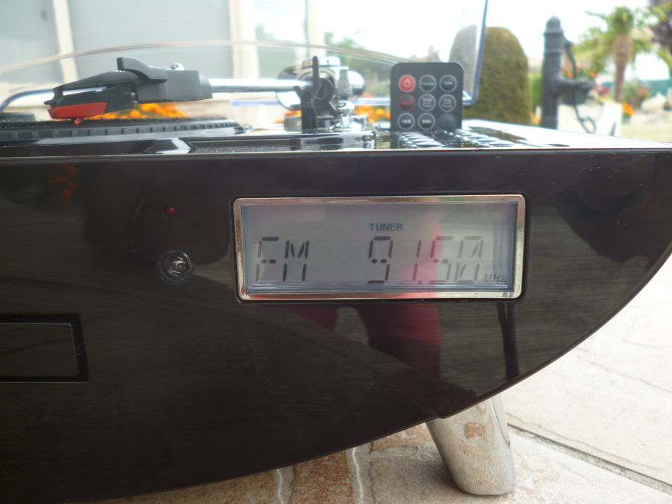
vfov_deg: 46.8
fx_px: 582
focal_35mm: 30
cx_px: 351
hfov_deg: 59.9
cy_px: 257
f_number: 3.1
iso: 100
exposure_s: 1/125
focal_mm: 5
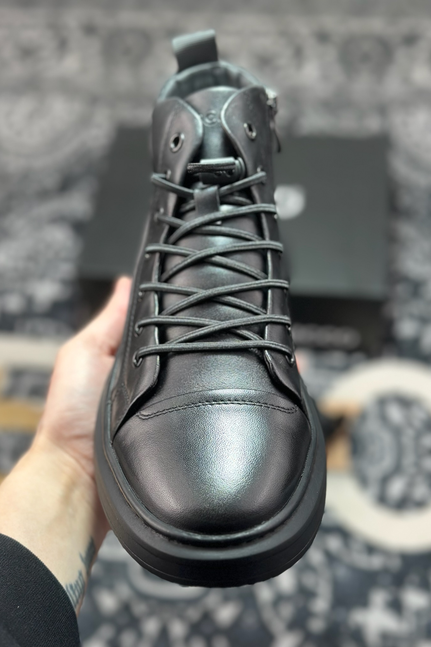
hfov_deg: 27.0
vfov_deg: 39.6
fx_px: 898
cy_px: 324
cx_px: 205
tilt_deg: -54.1
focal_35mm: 50
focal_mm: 6.86
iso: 80
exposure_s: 1/244
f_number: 1.78
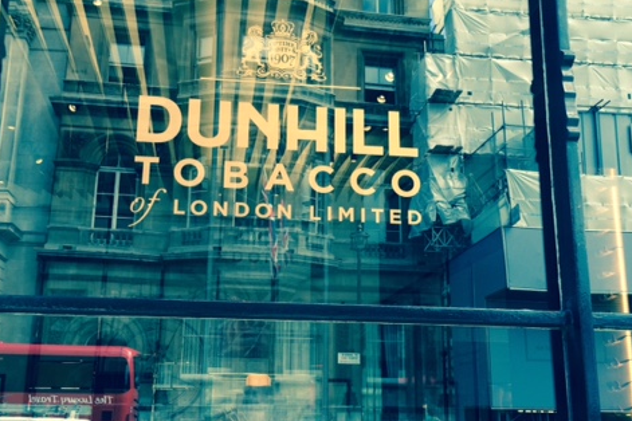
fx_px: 720
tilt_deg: +14.0
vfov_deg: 32.6
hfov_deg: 47.4
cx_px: 313
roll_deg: -2.0
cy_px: 231
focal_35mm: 41
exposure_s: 1/120
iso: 50
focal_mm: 4.15
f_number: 2.2
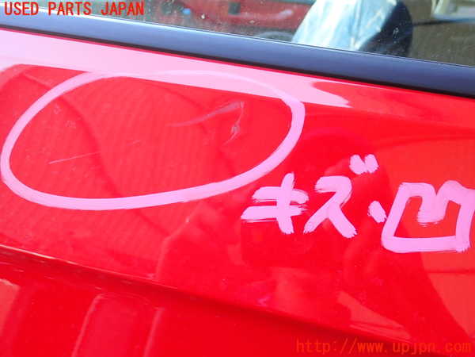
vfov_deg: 46.8
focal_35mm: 30
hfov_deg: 60.0
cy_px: 178
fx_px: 412
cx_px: 238
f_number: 2.3
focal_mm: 5.4
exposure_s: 1/125
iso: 200
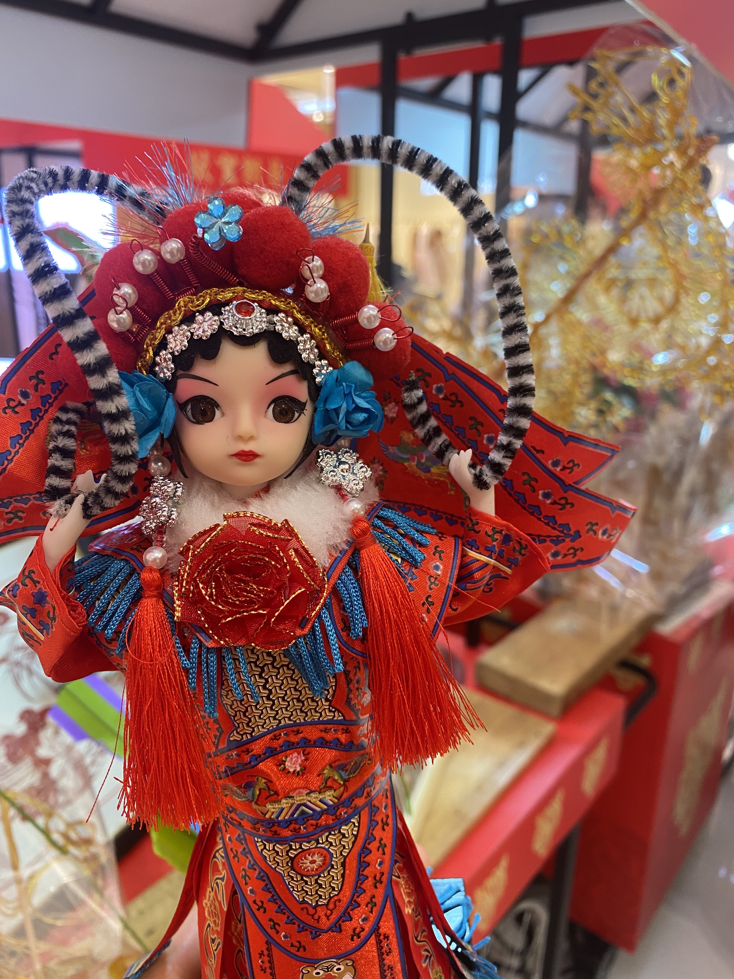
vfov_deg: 67.3
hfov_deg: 53.1
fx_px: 735
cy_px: 490
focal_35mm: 26
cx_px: 367
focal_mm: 4.25
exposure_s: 1/50
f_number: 1.8
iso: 80
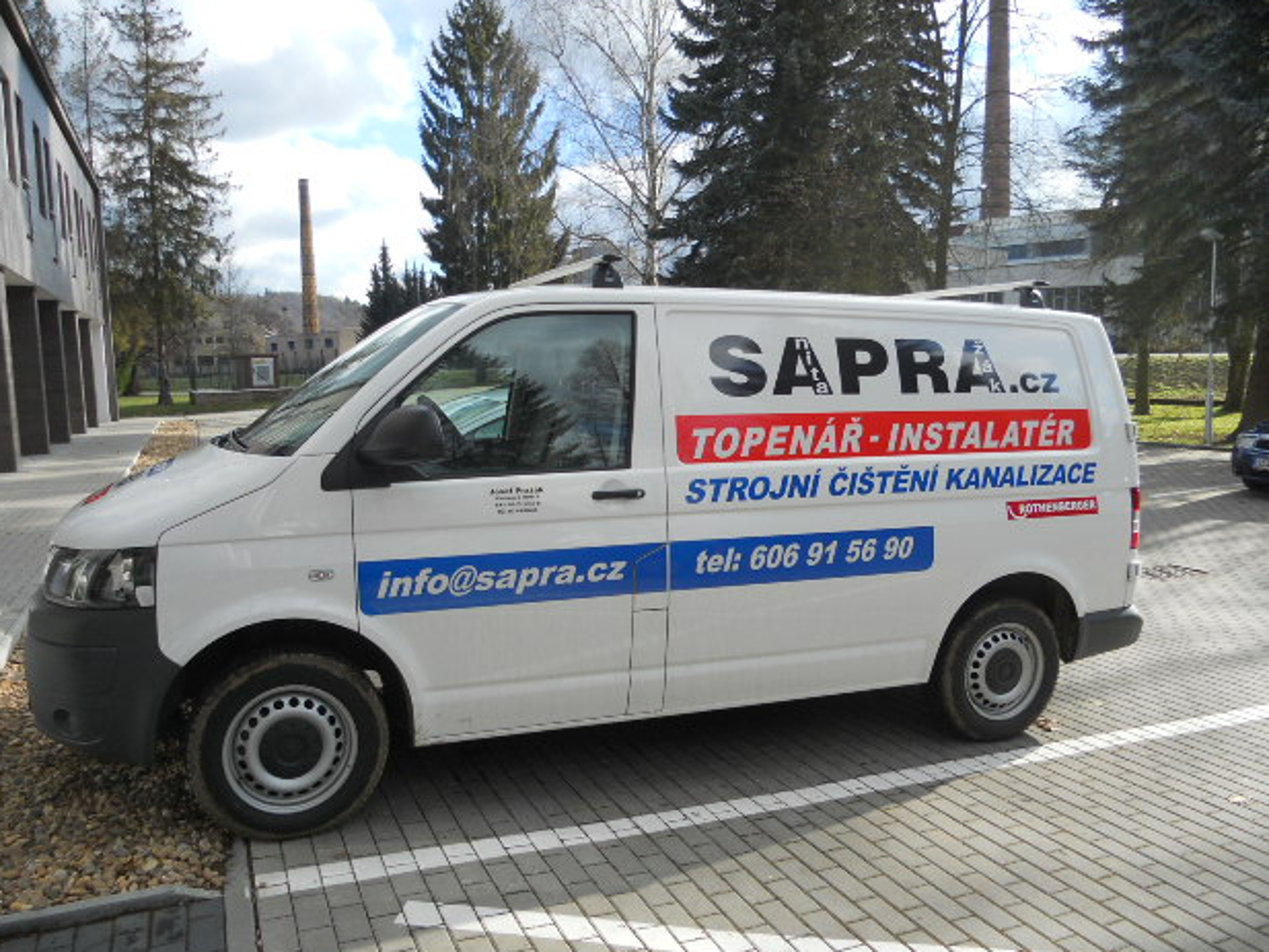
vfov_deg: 49.8
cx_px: 613
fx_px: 1027
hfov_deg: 63.4
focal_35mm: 28
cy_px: 483
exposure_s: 1/500
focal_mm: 4.9
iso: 80
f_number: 3.2
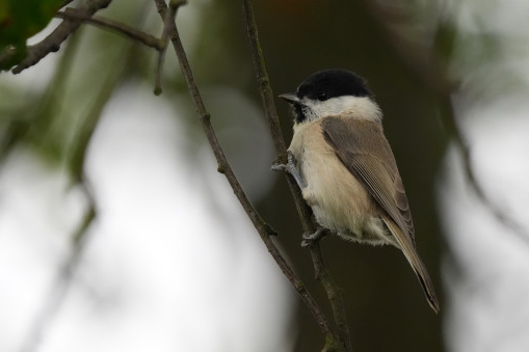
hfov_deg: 1.6
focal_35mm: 1253
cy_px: 19
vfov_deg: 1.1
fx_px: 18405
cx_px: 356
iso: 3200
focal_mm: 600
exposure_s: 1/1250
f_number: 6.3
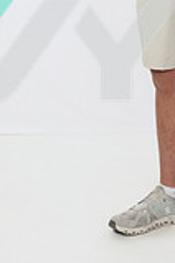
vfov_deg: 11.6
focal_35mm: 173
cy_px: -65
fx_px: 1261
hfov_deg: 7.9
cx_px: 160
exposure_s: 1/250
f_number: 8
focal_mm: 61
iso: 640
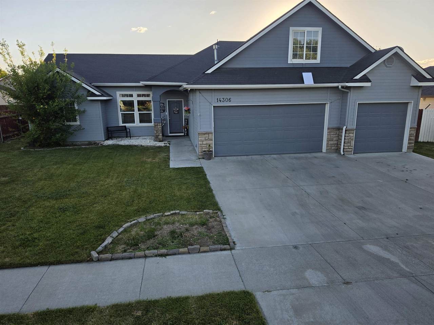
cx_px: 217
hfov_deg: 73.9
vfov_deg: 58.9
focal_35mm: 23
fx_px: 288
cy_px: 162
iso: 64
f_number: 1.4
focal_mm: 6.5
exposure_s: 1/5151
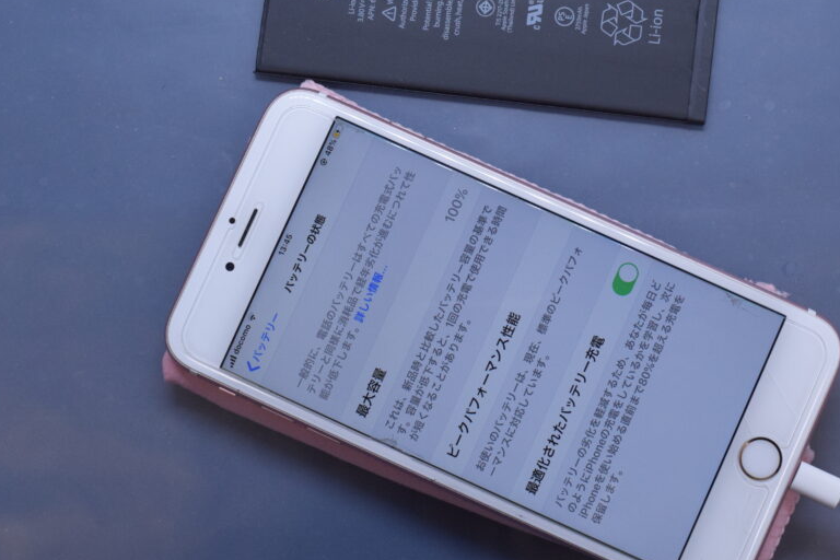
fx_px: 1307
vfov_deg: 24.2
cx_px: 533
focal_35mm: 56
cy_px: 262
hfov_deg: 35.4
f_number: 8
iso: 1600
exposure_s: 1/100
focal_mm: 28
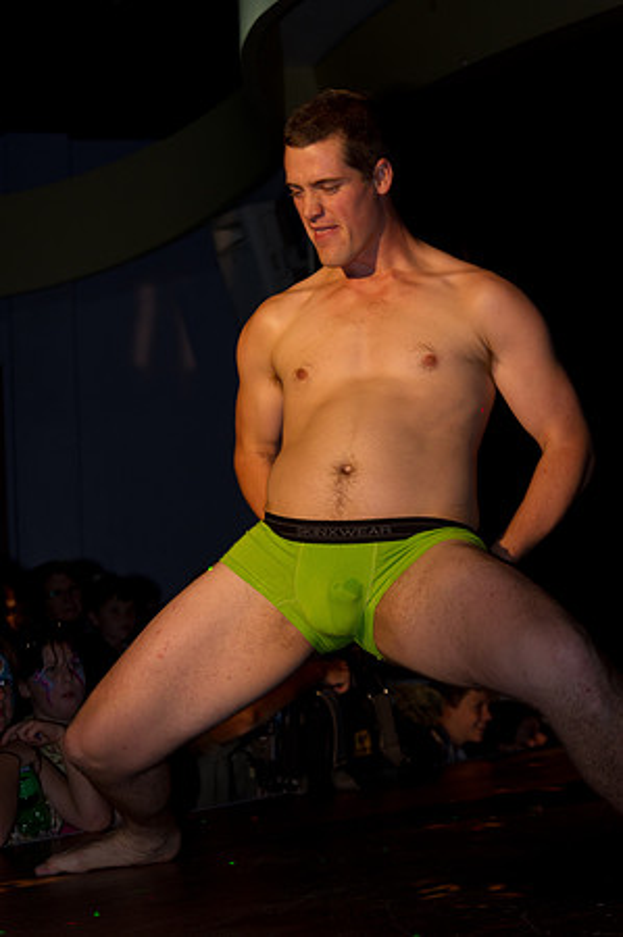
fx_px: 1951
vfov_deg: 27.0
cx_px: 312
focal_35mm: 75
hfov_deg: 18.1
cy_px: 468
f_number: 2.8
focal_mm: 50
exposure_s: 1/160
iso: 200
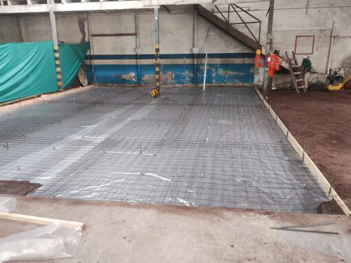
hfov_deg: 63.5
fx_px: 284
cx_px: 176
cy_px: 132
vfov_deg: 49.7
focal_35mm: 28
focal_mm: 4.27
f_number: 1.8
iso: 1722
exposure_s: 1/25
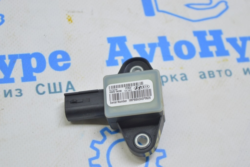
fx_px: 572
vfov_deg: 16.5
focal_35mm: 82
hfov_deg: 24.6
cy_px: 84
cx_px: 125
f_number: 5.6
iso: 400
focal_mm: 55
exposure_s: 1/20
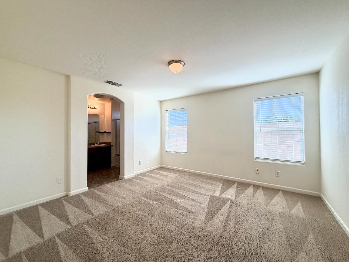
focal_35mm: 14
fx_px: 141
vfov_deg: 85.7
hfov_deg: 102.1
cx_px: 174
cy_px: 131
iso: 50
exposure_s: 1/204
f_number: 2.2
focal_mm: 2.22
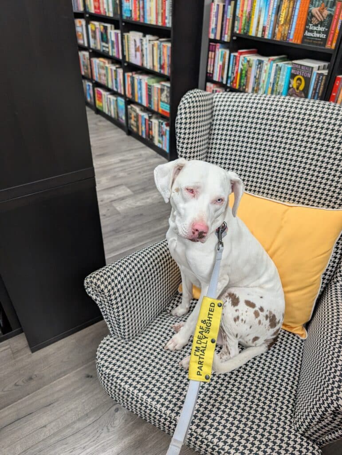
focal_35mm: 24
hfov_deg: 56.9
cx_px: 171
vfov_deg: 71.5
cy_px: 228
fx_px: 315
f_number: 1.68
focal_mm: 6.9
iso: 300
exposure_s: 1/120
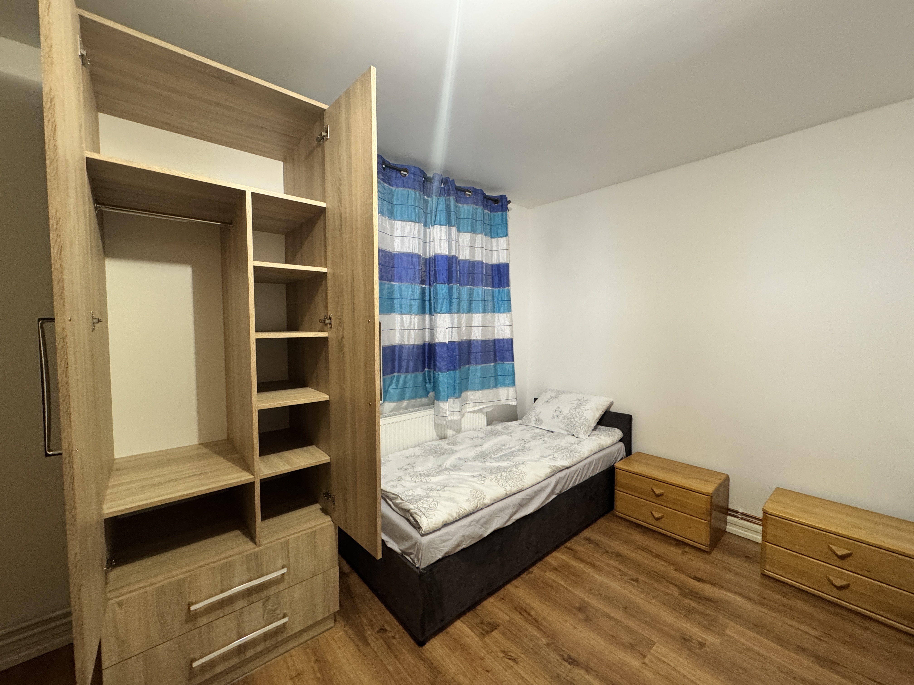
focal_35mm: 14
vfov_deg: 85.7
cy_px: 342
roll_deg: +1.4
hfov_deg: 102.1
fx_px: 370
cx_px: 457
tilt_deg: -2.0
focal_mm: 2.22
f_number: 2.2
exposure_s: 1/50
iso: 500
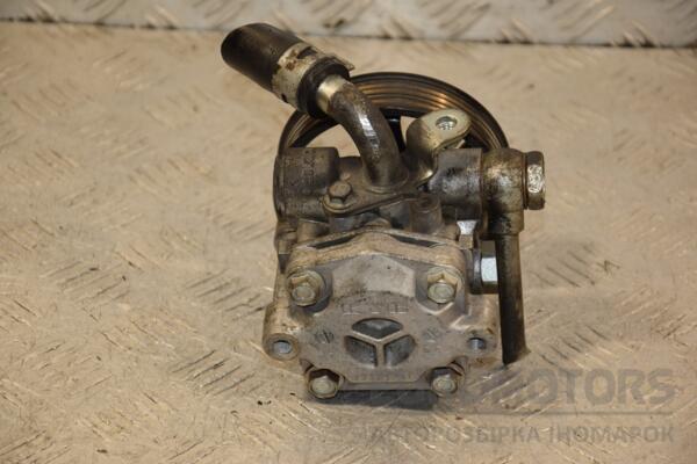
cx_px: 348
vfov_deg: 10.2
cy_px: 232
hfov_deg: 15.2
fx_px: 2614
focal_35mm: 135
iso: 800
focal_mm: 90
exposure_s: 1/125
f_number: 5.6
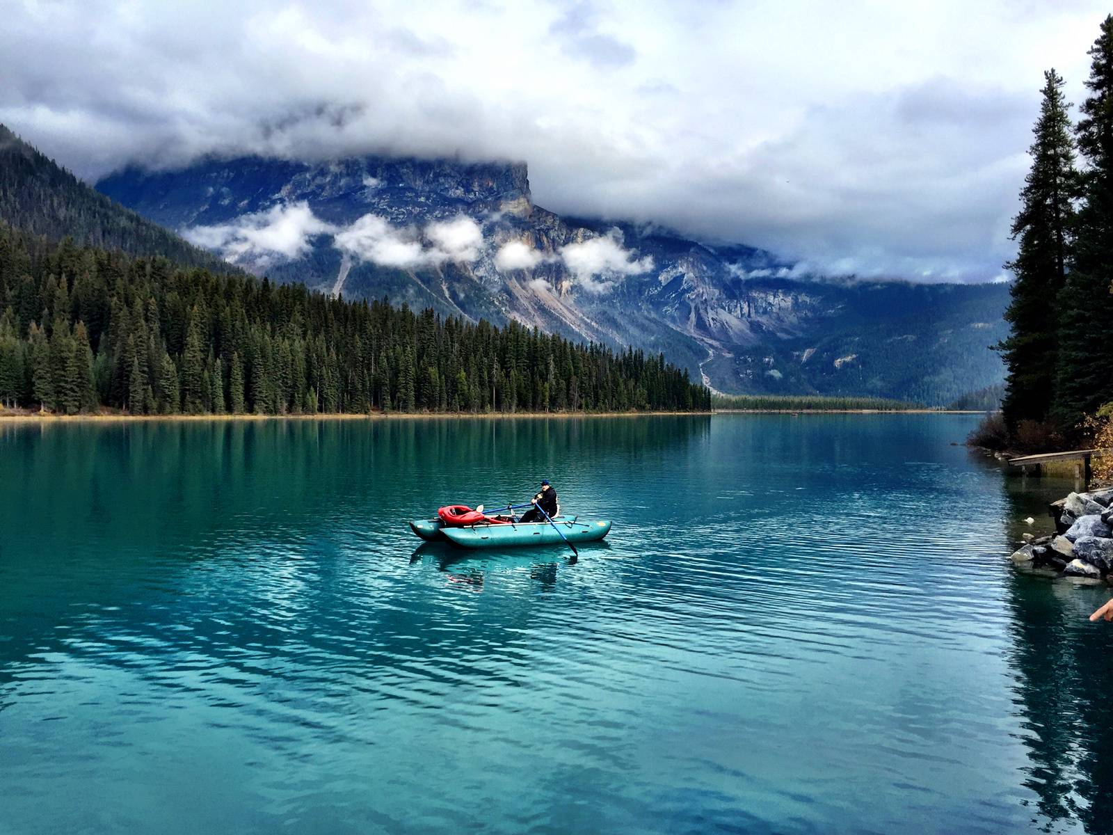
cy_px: 418
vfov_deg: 48.2
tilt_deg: +1.0
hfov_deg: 61.7
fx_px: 932
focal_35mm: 29
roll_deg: +0.0
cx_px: 556
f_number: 2.2
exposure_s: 1/1130
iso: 32
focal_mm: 4.15
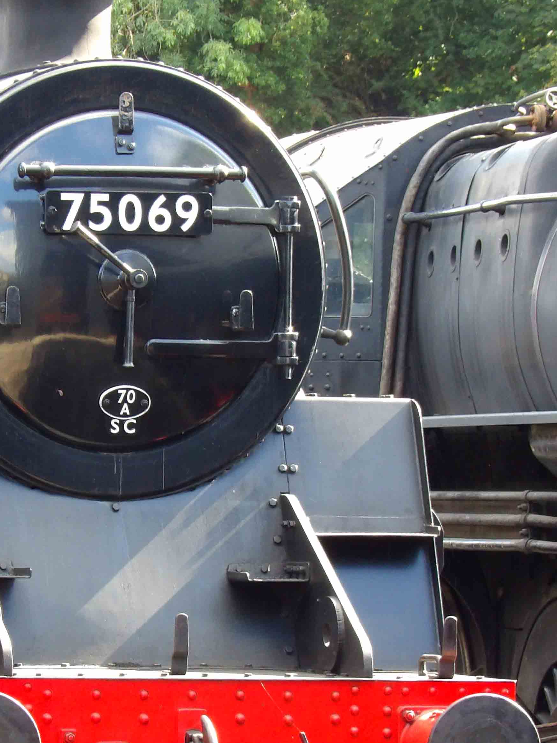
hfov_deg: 5.2
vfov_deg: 7.0
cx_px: 148
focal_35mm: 284
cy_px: 481
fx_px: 6093
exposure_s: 1/76
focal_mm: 25.6
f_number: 4.3
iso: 200
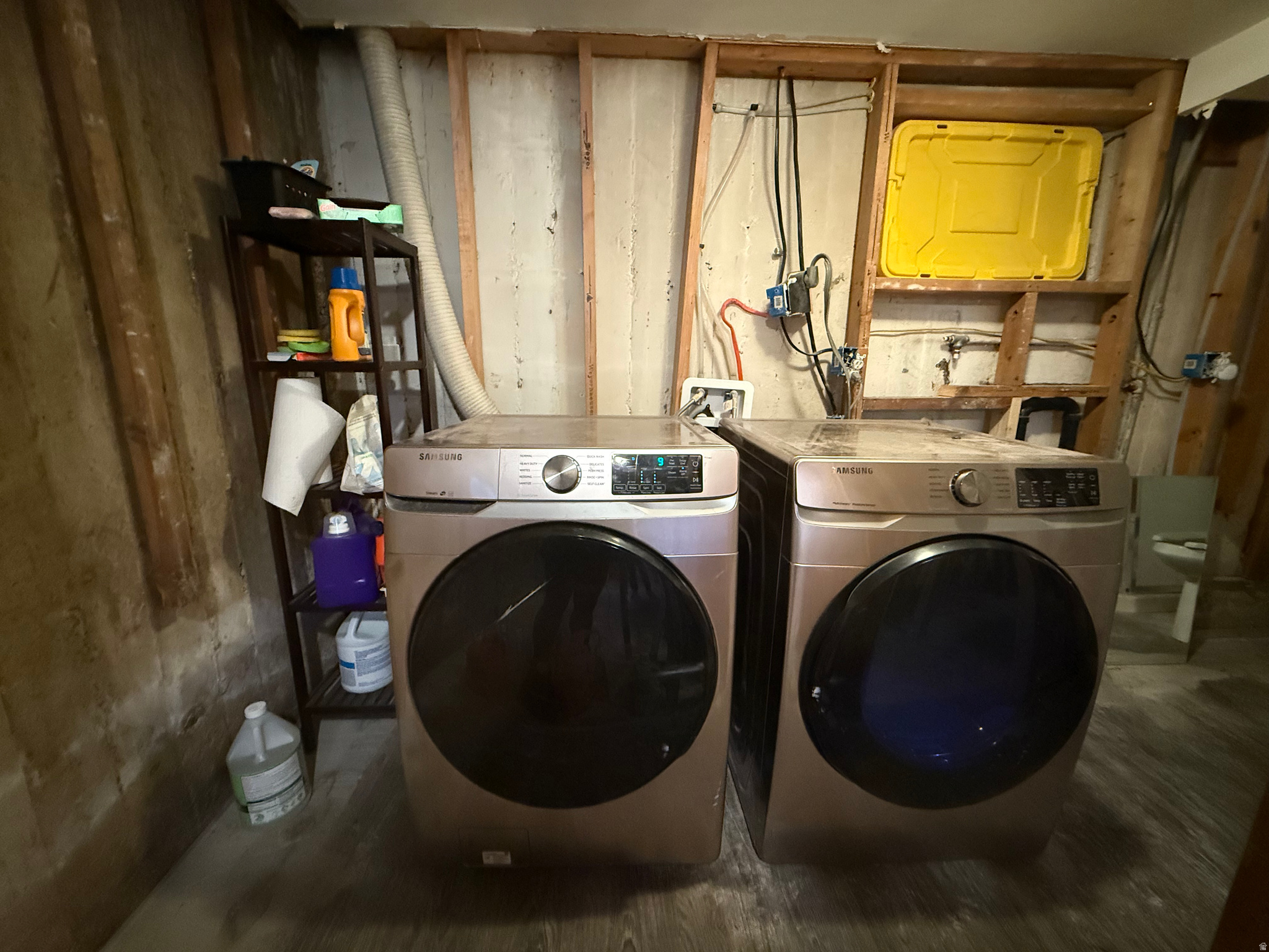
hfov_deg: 102.1
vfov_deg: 85.7
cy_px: 476
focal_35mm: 14
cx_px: 634
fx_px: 513
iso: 1250
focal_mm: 2.22
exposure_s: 1/60
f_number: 2.2
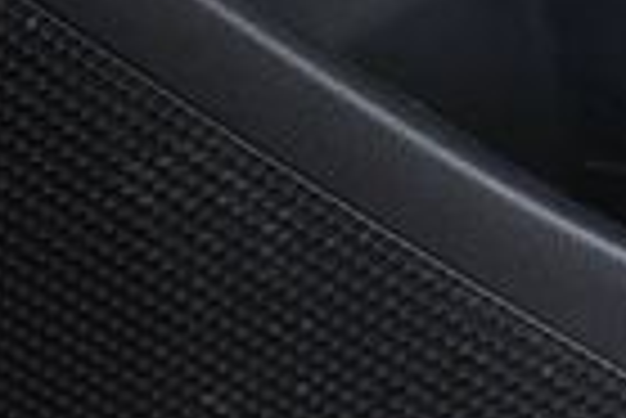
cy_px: -499
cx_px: 1162
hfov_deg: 5.3
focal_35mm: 386
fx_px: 6719
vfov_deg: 3.5
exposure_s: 1/200
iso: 2500
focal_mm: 56
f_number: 4.8
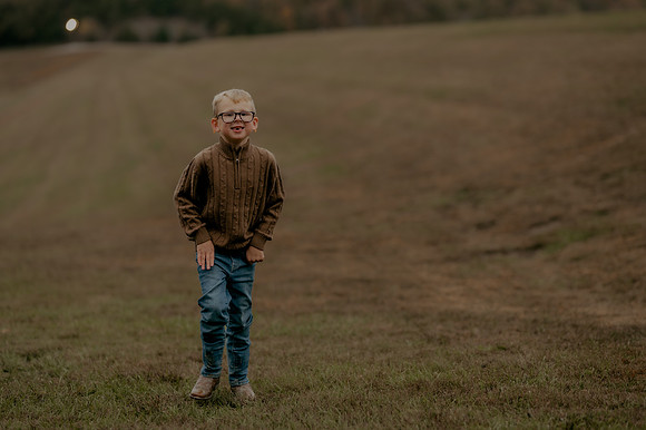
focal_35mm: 85
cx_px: 323
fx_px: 1524
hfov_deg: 23.9
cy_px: 215
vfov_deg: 16.1
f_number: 1.8
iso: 400
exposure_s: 1/250
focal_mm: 85
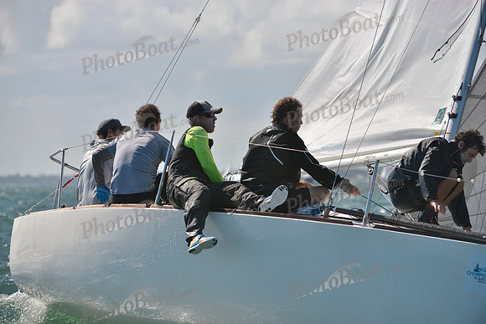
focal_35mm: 200
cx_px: 243
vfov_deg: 6.9
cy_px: 162
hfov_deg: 10.3
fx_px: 2701
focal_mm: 200
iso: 280
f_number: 5
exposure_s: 1/2500
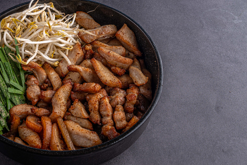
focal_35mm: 53
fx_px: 364
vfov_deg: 25.5
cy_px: 81
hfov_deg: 36.7
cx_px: 65
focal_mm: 34
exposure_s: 1/100
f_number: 10
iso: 100
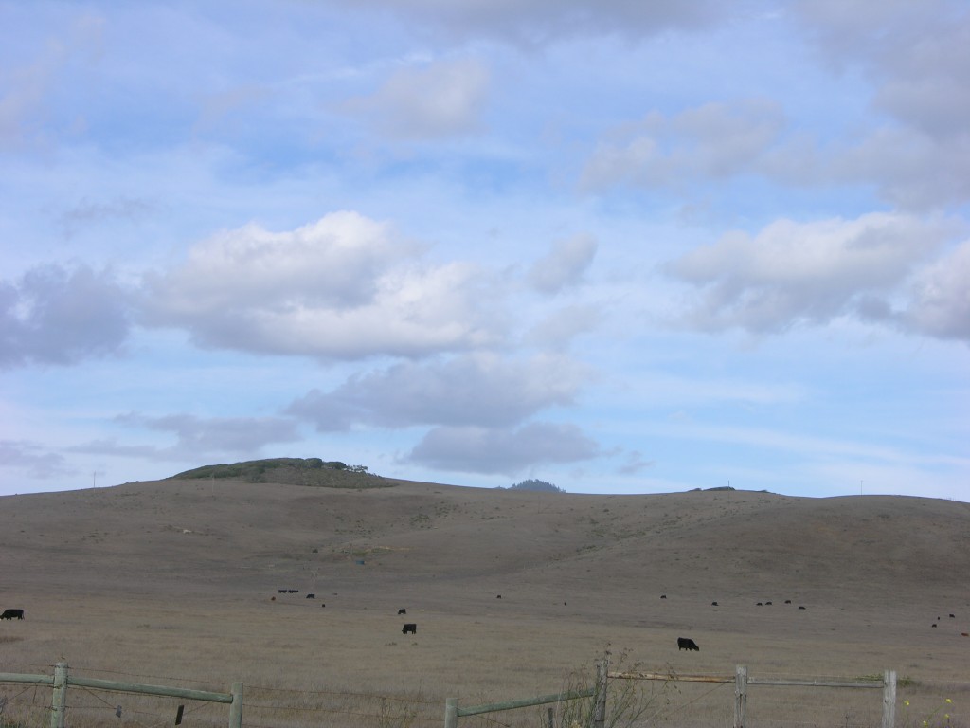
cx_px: 485
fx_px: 2074
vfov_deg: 19.9
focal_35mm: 74
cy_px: 364
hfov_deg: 26.3
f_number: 5.3
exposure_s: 1/280
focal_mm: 18.8
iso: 50
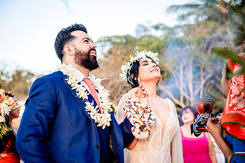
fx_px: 487
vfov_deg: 19.1
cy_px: 82
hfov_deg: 28.2
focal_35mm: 72
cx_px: 122
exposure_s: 1/200
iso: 200
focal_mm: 70
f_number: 3.5
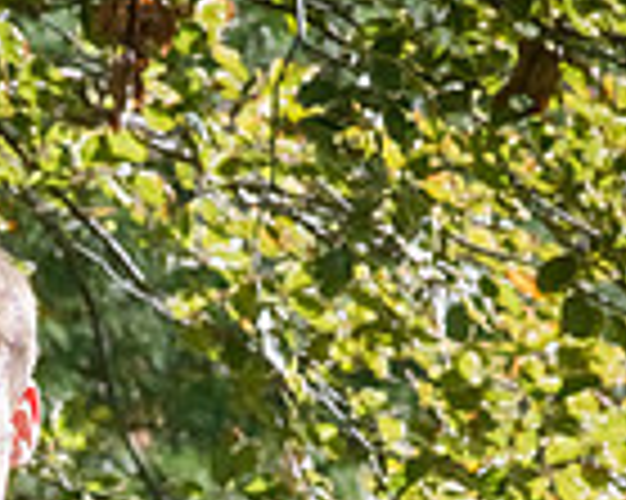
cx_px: -27
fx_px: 8183
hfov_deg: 4.4
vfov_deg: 3.5
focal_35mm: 442
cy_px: 748
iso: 800
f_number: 16
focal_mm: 145
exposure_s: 1/500
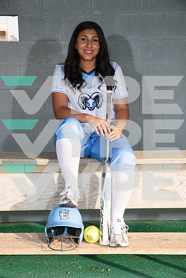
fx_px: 504
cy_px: 139
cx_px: 93
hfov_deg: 20.9
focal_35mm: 65
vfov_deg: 31.0
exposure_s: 1/250
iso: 200
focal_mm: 65
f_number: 8
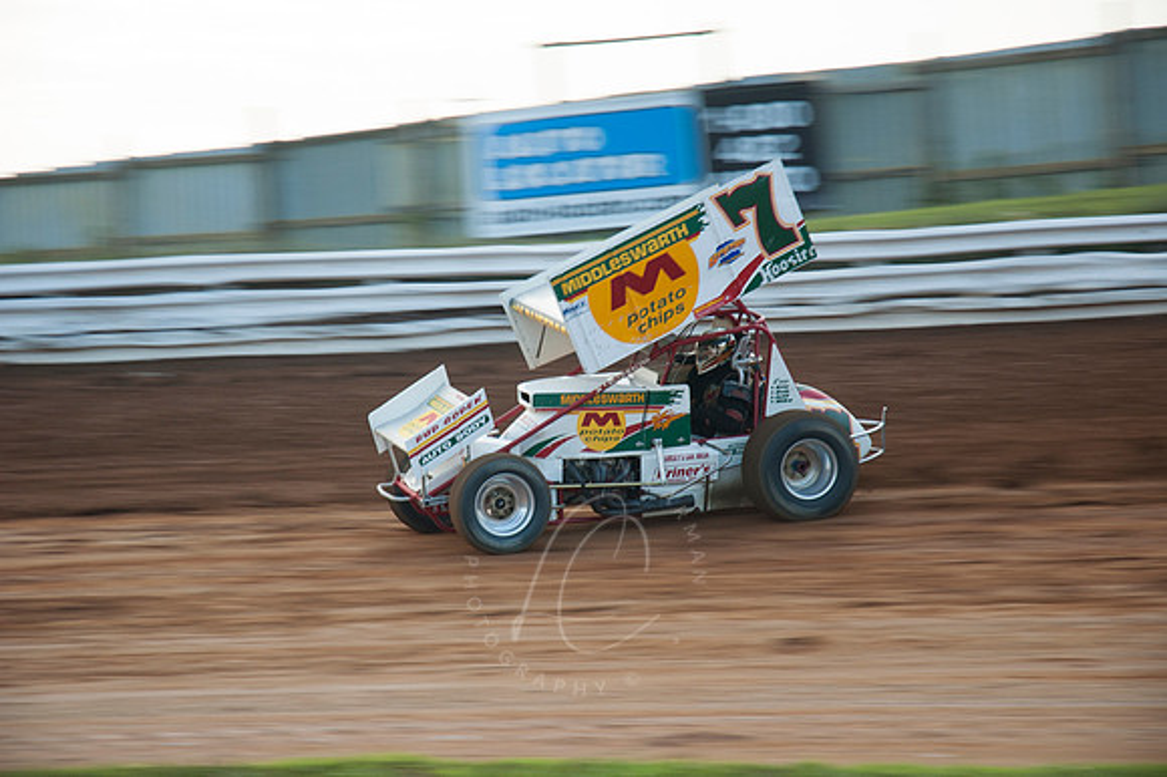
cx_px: 584
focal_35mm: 105
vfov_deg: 13.0
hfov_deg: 19.5
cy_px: 388
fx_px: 3402
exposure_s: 1/160
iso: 200
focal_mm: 70
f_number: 4.5
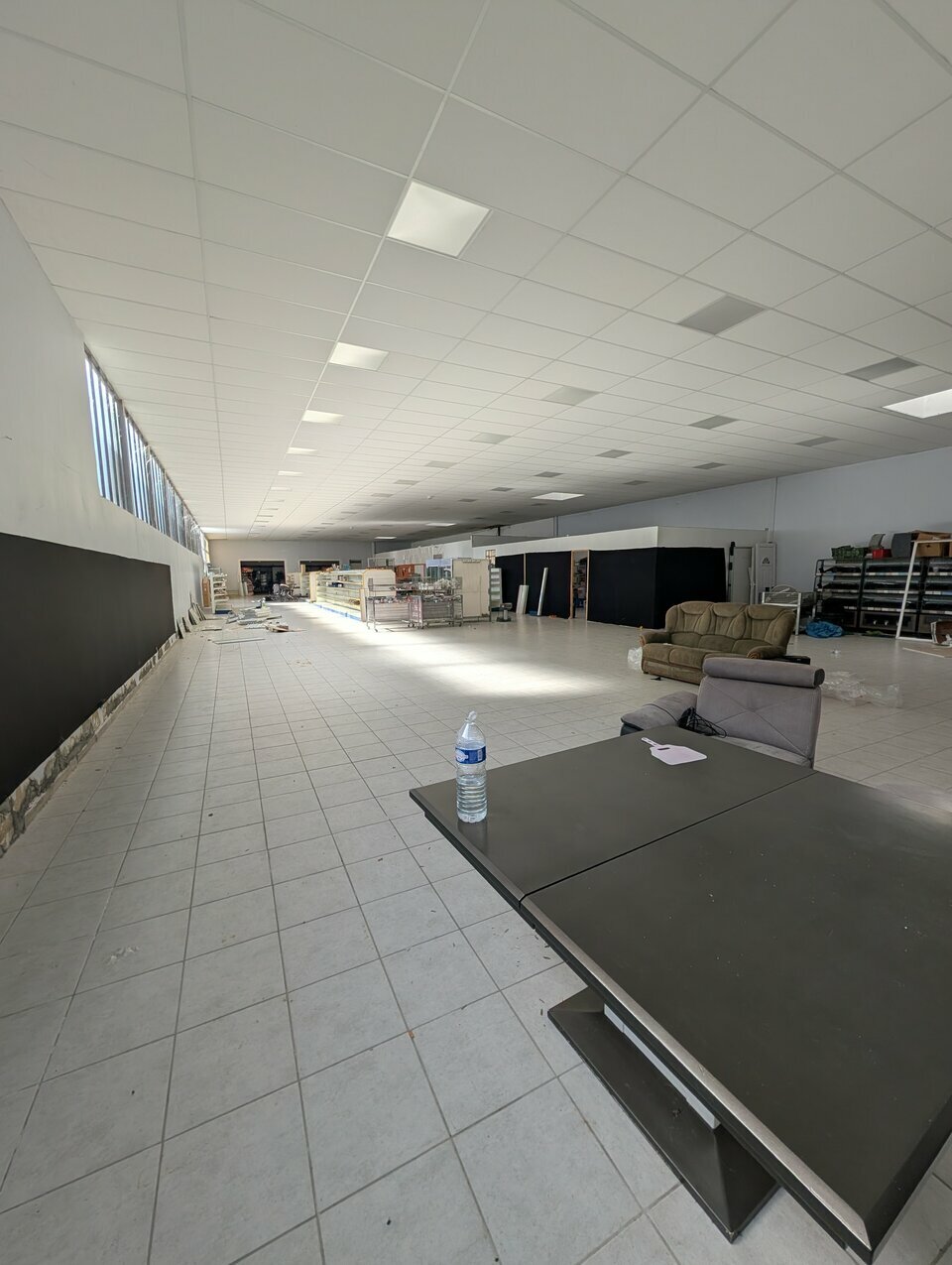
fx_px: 439
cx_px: 476
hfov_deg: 94.6
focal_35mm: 12
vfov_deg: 110.5
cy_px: 632
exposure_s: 1/500
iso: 48
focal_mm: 2.02
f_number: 1.7
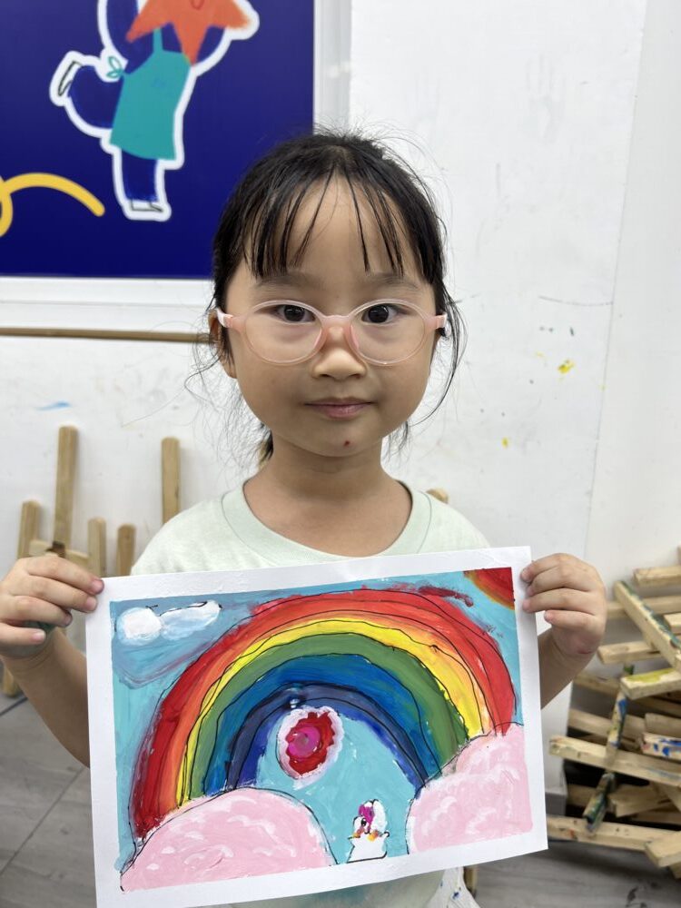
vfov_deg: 67.3
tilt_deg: -14.4
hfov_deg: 53.1
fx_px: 682
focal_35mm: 26
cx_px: 340
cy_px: 454
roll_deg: +0.1
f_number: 1.5
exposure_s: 1/102
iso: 32
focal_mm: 5.7
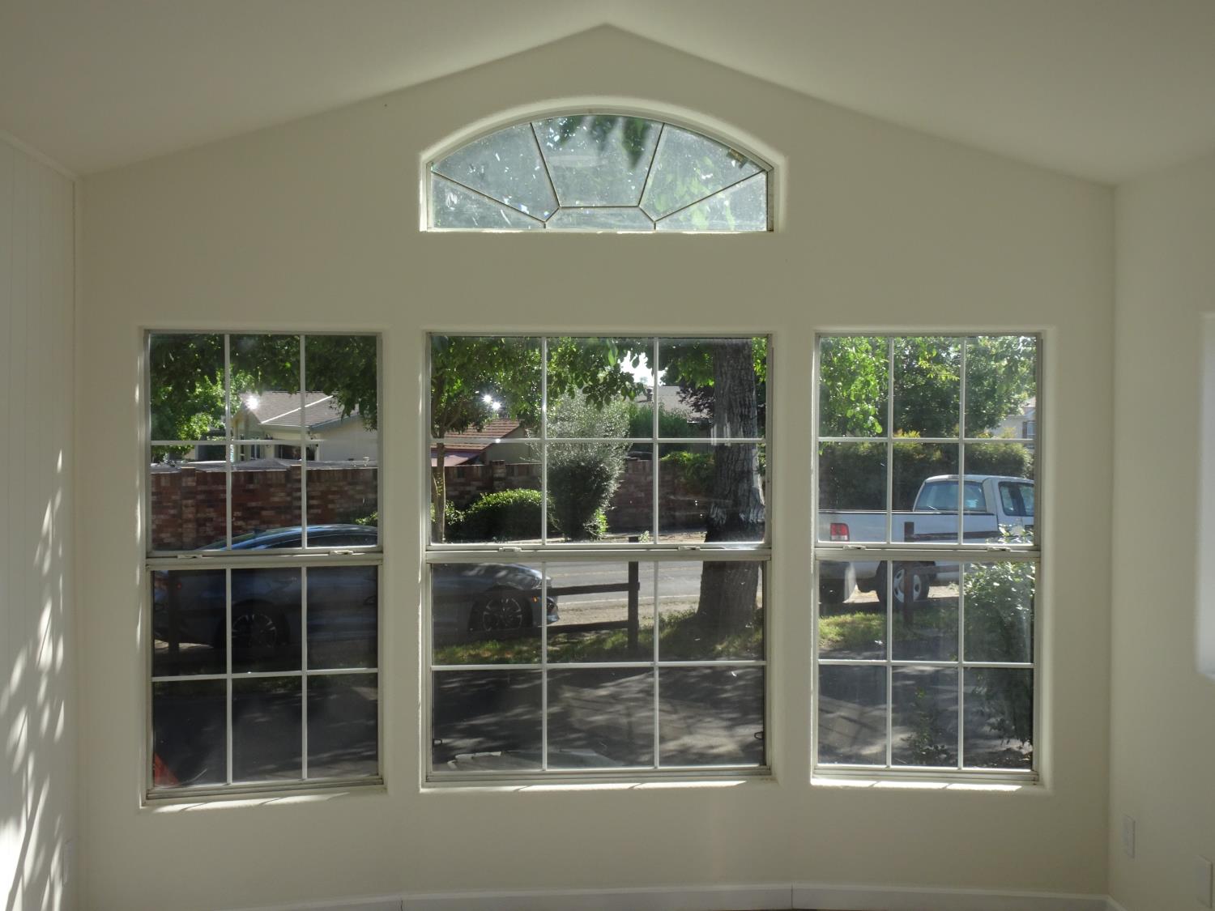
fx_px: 1404
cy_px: 456
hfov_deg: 46.8
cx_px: 608
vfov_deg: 36.0
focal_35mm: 40
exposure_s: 1/80
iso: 80
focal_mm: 6.8
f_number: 4
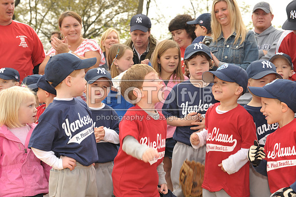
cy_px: 98
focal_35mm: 62
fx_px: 509
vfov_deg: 21.9
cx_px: 148
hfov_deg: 32.4
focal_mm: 62
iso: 400
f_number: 8
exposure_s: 1/250
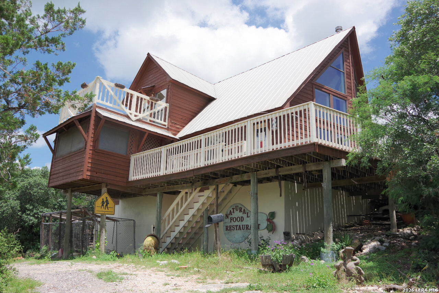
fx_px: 329
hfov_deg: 67.4
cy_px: 146
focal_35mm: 27
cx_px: 220
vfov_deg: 48.0
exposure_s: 1/1000
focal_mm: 18
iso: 200
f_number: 5
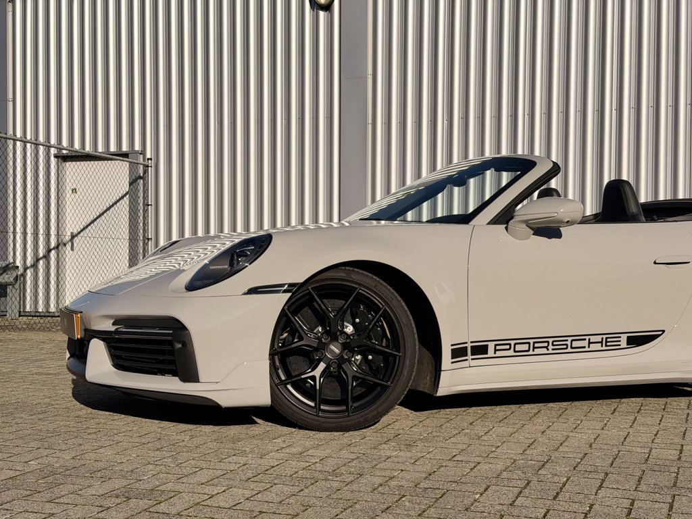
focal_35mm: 48
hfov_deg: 39.7
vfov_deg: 30.3
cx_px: 346
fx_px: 960
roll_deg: +0.3
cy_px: 260
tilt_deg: +0.3
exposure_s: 1/13333
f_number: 1.78
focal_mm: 6.76
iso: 64
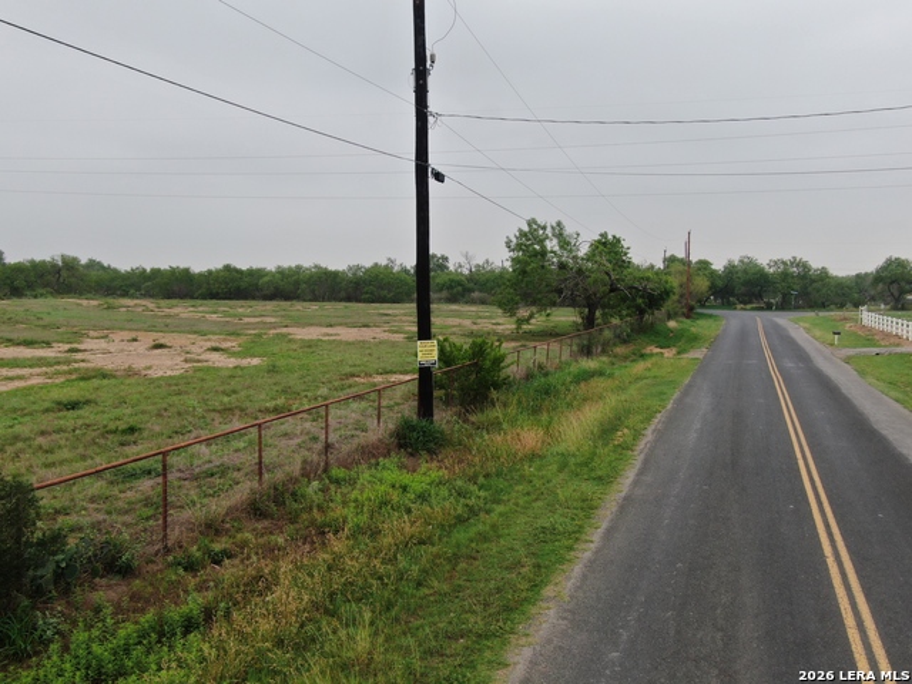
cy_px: 342
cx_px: 456
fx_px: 869
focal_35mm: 33
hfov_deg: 55.4
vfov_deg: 42.9
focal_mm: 5.57
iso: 110
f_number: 3.2
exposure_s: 1/400
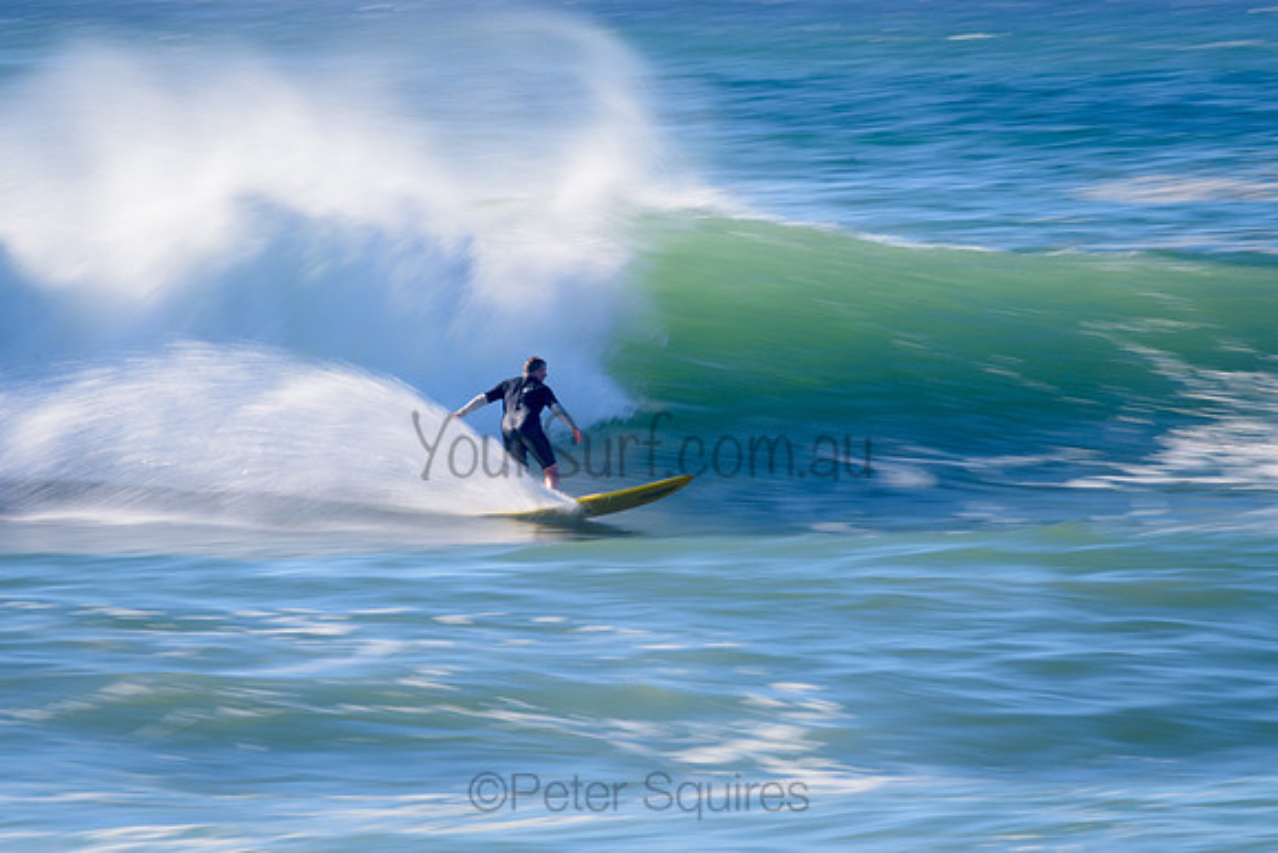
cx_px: 695
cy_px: 343
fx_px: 21741
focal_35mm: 612
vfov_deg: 2.2
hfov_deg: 3.4
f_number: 18
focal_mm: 500
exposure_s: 1/20
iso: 125
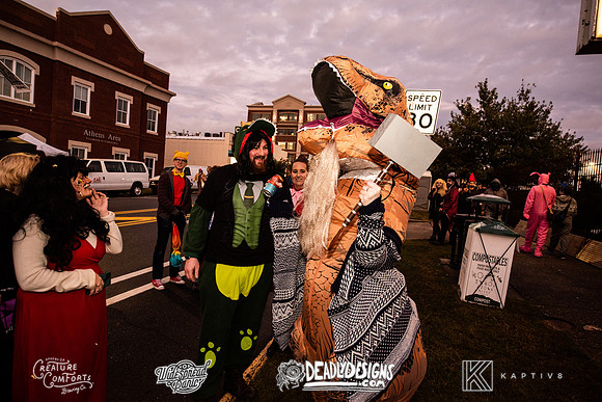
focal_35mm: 21
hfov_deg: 81.2
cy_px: 201
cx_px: 301
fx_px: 351
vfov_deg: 59.5
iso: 800
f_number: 4
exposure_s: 1/100
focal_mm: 21
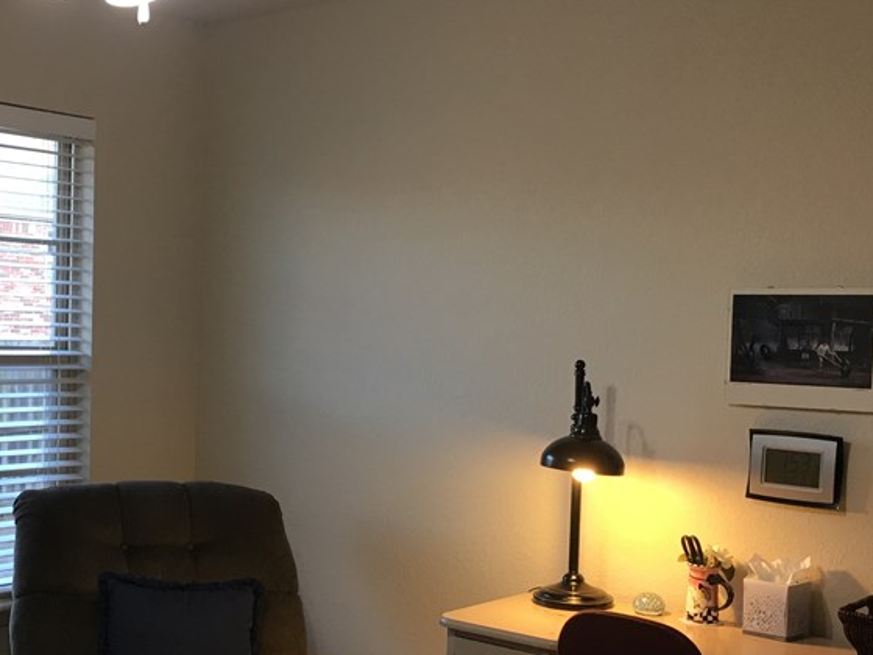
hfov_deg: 35.8
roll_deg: -1.8
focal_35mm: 53
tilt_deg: -2.6
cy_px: 418
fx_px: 1337
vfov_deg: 27.4
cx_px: 282
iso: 25
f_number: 2.2
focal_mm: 4.15
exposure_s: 1/15
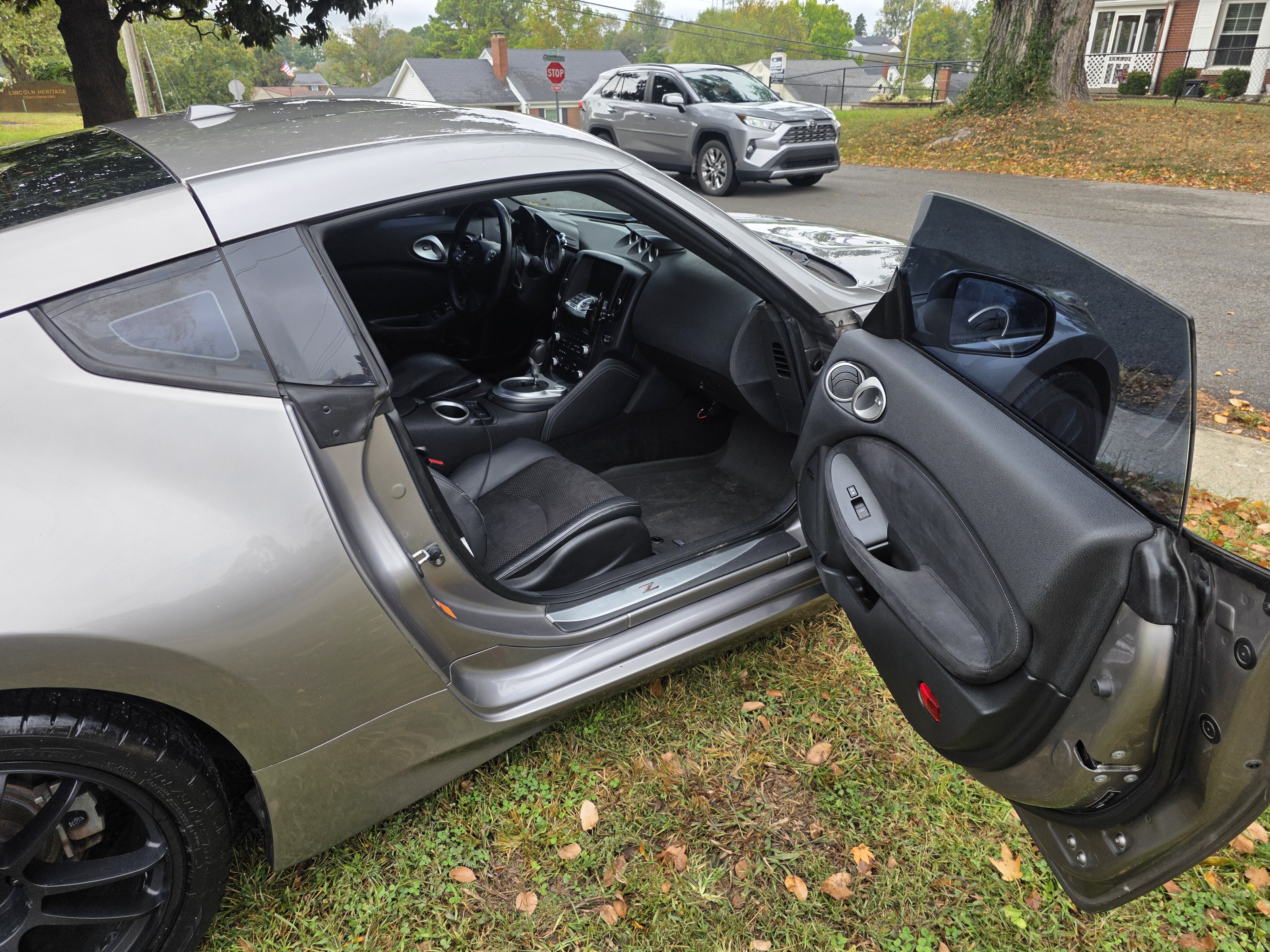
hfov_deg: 73.9
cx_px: 635
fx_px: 844
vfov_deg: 58.9
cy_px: 476
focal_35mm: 23
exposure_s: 1/359
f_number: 1.7
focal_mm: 6.3
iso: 50
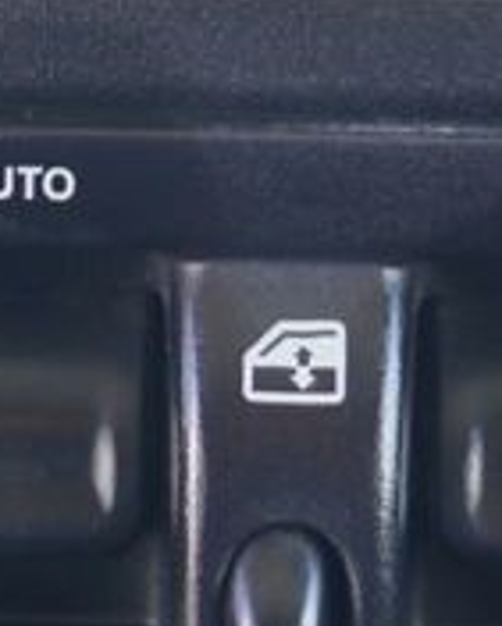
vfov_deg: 9.0
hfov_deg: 7.6
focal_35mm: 205
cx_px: 203
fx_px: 3799
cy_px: -555
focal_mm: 25
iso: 400
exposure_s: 1/60
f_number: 4.5
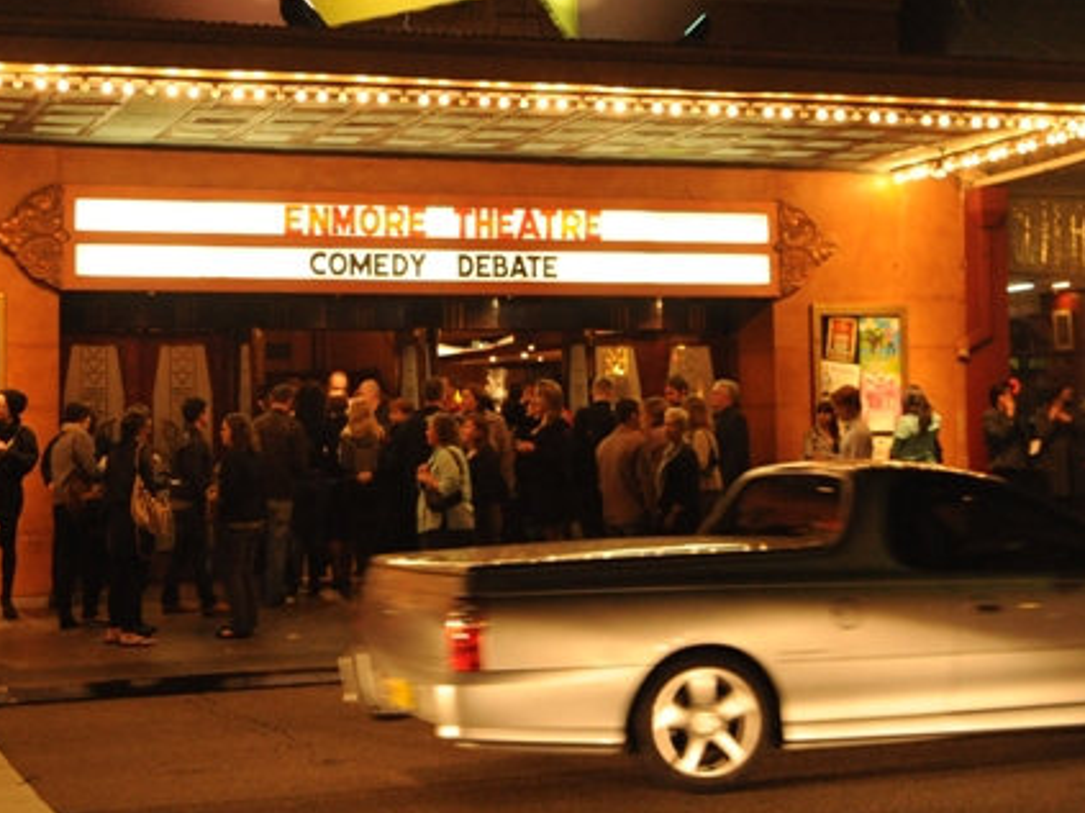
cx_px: 377
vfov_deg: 21.2
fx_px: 2162
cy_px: 231
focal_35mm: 69
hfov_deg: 28.0
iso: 4000
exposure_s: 1/80
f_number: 6.3
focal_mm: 38
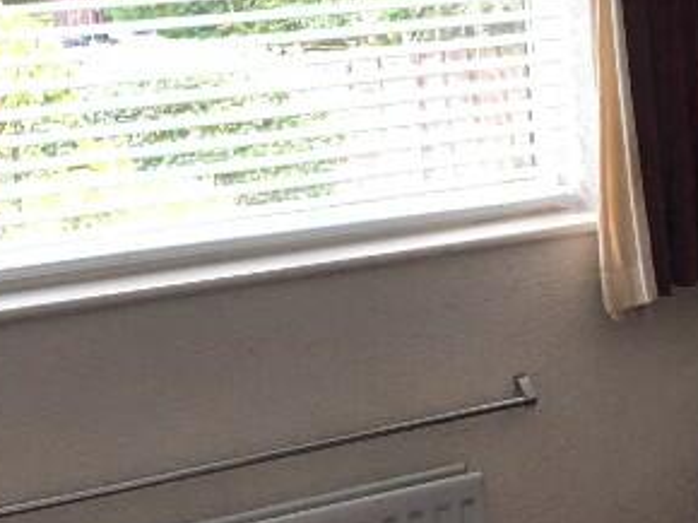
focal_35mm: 99
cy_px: 318
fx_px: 1995
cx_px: 580
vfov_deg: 14.9
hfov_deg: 19.6
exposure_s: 1/30
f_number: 1.8
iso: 40
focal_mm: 3.99
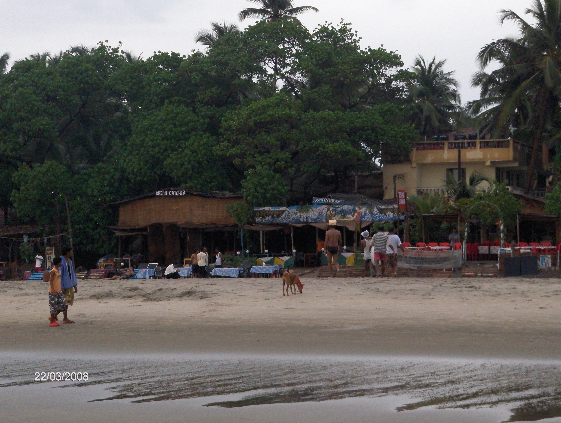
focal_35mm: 122
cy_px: 212
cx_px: 280
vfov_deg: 12.2
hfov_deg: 16.1
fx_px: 1980
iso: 100
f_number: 4.2
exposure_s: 1/150
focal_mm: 19.6
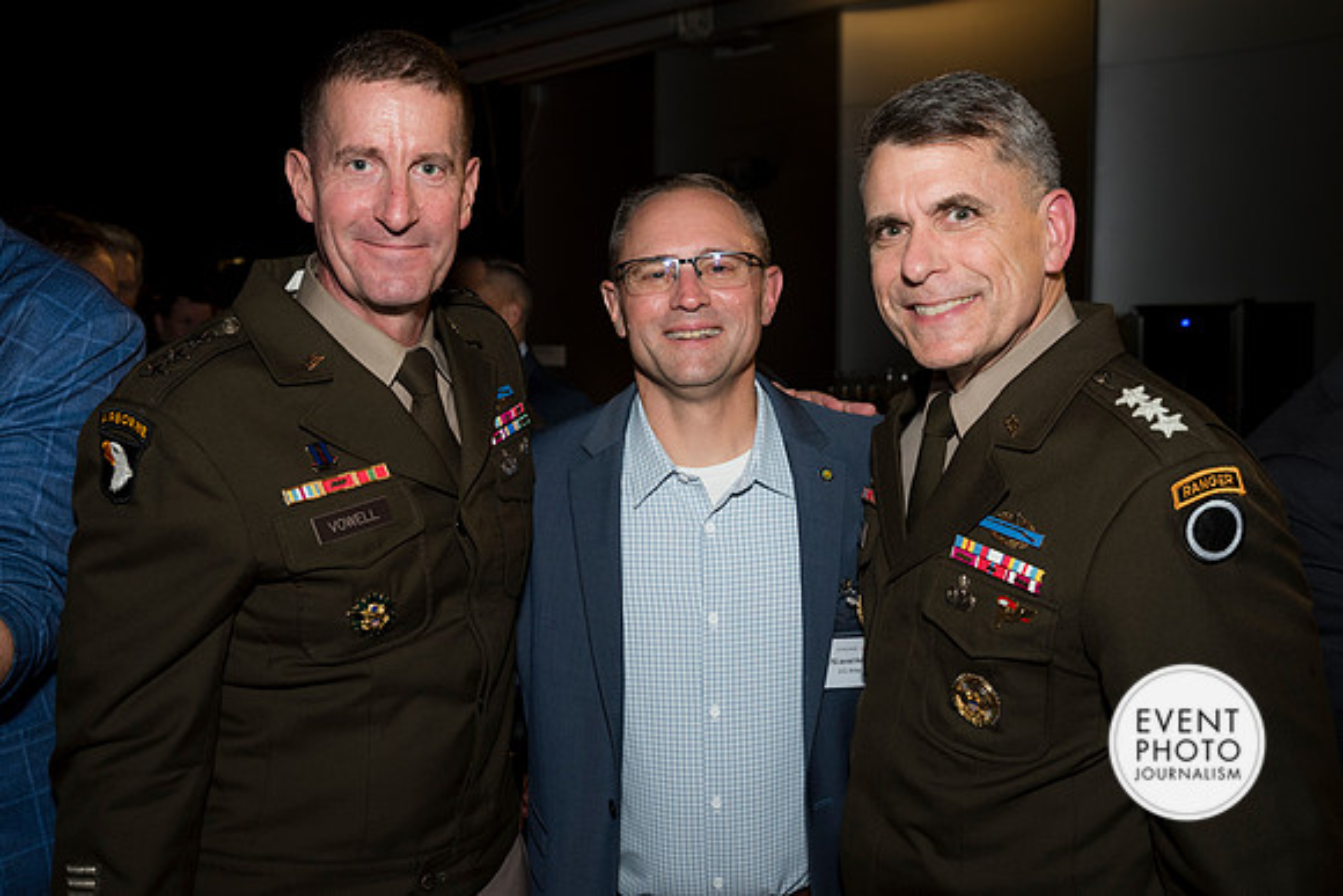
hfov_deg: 50.7
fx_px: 1418
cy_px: 448
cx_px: 672
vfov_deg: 35.1
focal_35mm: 38
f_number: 5.6
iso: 800
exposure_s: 1/125
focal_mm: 38
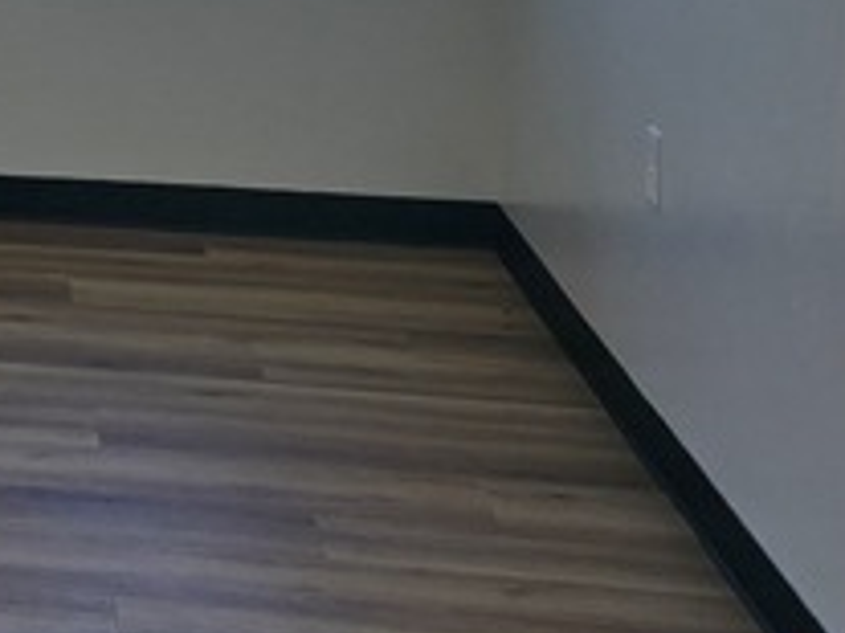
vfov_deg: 12.5
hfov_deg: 16.4
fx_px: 2708
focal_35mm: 111
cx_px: -367
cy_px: -388
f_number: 1.7
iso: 20
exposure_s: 1/120
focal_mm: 6.3
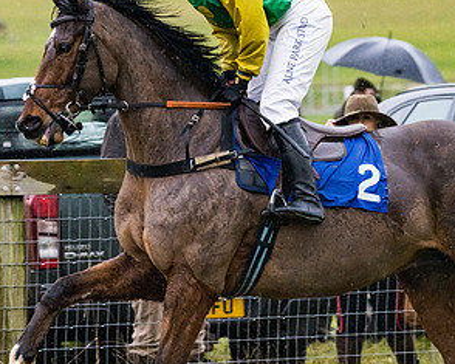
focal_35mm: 338
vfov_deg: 4.6
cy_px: 167
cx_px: 304
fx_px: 4550
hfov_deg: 5.7
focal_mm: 135
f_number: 4
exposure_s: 1/1000
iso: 1600
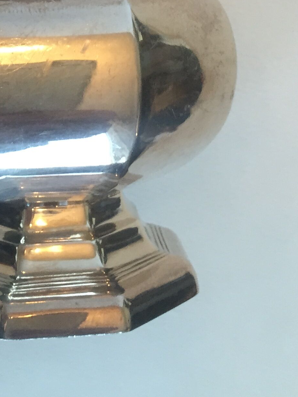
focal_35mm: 77
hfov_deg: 18.8
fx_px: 884
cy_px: -65
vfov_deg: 23.4
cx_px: 36
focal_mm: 4.15
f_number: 2.2
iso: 100
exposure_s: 1/33
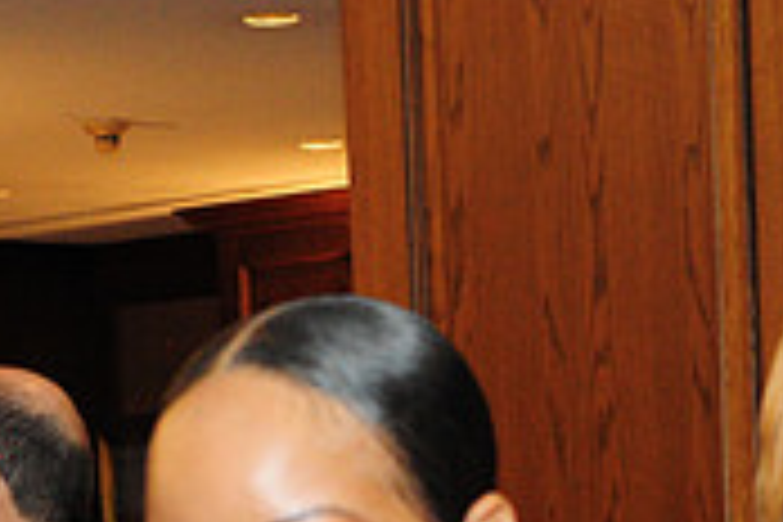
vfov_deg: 9.4
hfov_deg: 14.6
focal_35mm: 140
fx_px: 3045
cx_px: 608
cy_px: 857
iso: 1600
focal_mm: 28
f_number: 4.5
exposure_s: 1/60
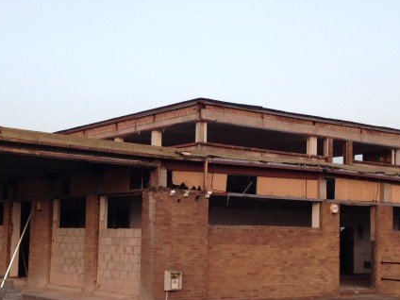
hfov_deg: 29.4
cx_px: 187
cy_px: 188
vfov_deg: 22.2
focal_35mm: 66
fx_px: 763
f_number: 2.4
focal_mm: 4.28
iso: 50
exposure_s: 1/120
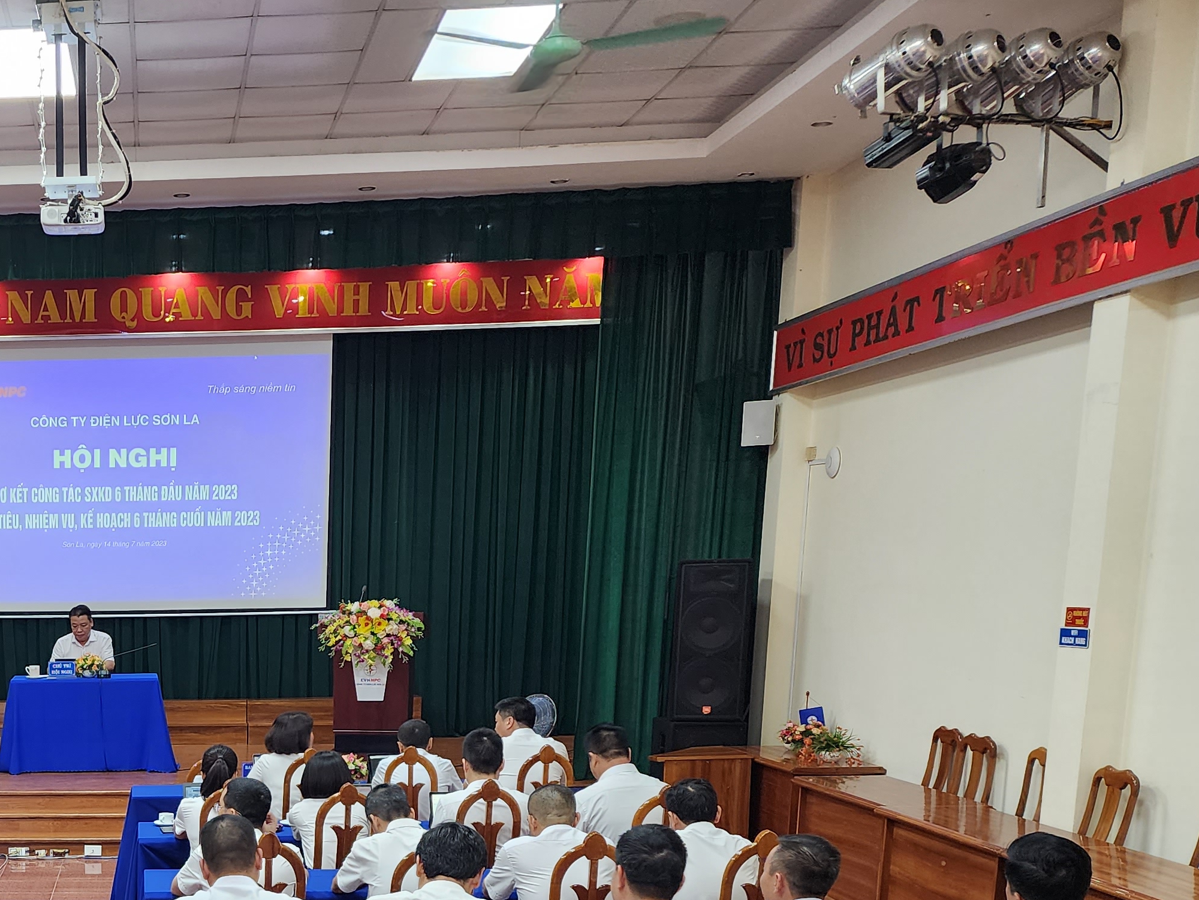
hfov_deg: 37.6
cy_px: 860
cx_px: 54
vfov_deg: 29.8
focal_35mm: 46
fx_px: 1593
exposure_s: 1/100
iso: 250
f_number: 1.8
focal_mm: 6.4
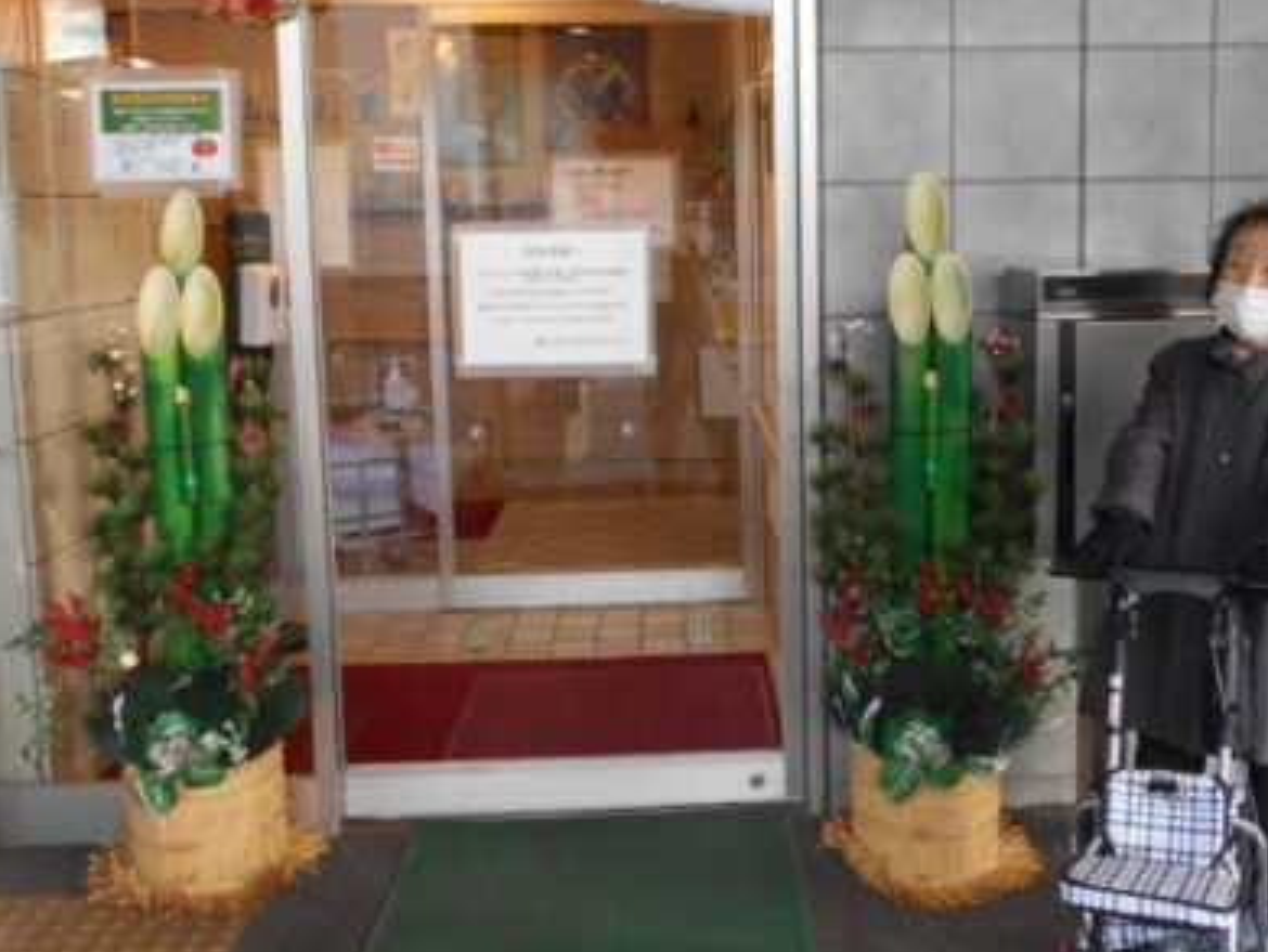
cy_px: 409
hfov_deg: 46.5
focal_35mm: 40
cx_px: 751
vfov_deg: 35.9
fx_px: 1466
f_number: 3.2
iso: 110
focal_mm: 4.6
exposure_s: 1/30
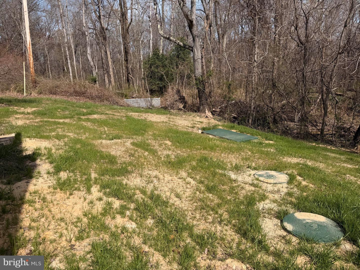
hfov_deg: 71.6
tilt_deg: -12.3
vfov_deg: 56.8
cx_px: 180
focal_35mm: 24
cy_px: 135
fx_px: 250
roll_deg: +3.0
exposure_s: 1/4405
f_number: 1.78
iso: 80
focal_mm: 6.76
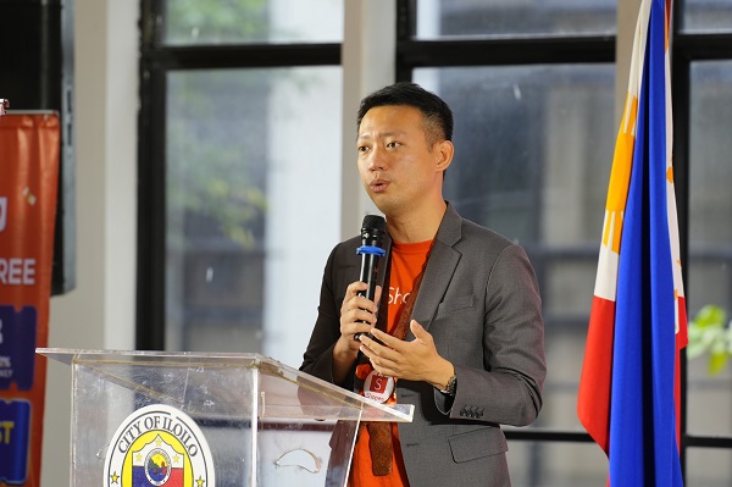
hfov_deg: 7.6
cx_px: 366
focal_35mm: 270
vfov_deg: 5.1
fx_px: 5485
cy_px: 244
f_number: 4
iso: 640
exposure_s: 1/200
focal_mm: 180
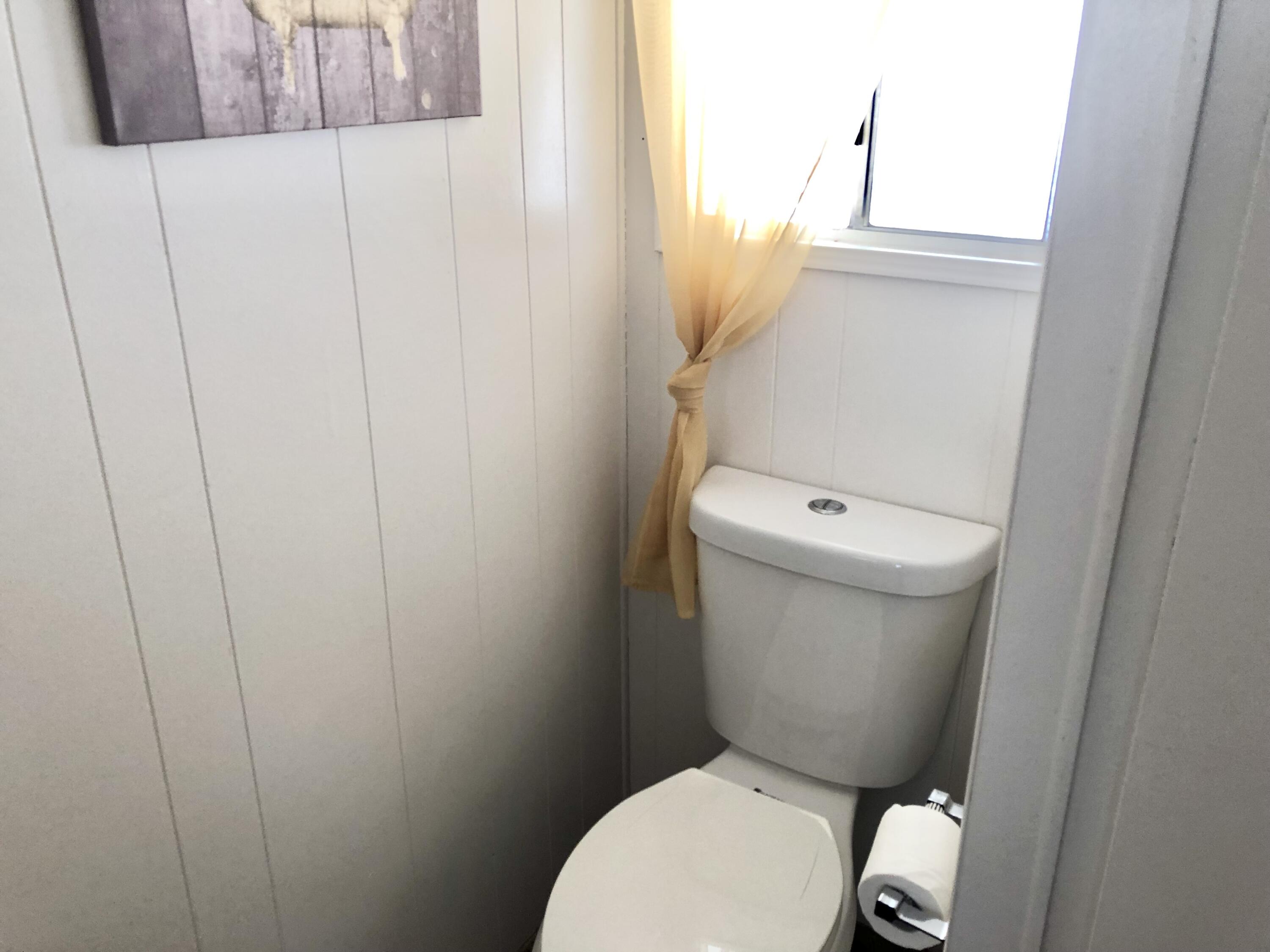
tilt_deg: -22.8
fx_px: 1027
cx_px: 635
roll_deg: -0.2
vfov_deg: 49.7
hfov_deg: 63.4
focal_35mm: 28
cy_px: 476
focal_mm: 4
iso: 32
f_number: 1.8
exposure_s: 1/30
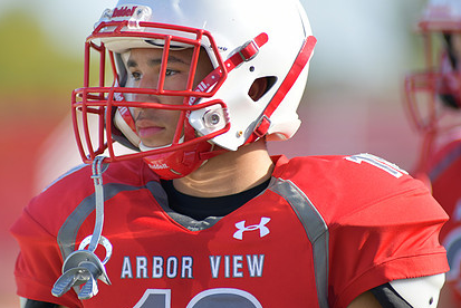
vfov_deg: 3.3
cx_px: 159
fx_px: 5395
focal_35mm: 421
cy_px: 136
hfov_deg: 4.9
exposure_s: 1/2000
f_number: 3.5
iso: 250
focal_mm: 300
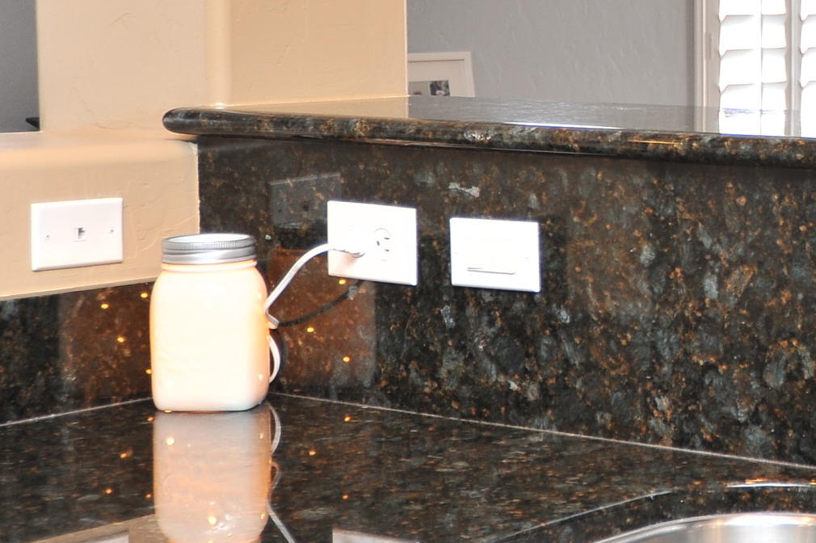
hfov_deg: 18.6
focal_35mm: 104
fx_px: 2356
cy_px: 133
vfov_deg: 13.1
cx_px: 979
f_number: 4.5
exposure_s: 1/30
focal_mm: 35
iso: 640
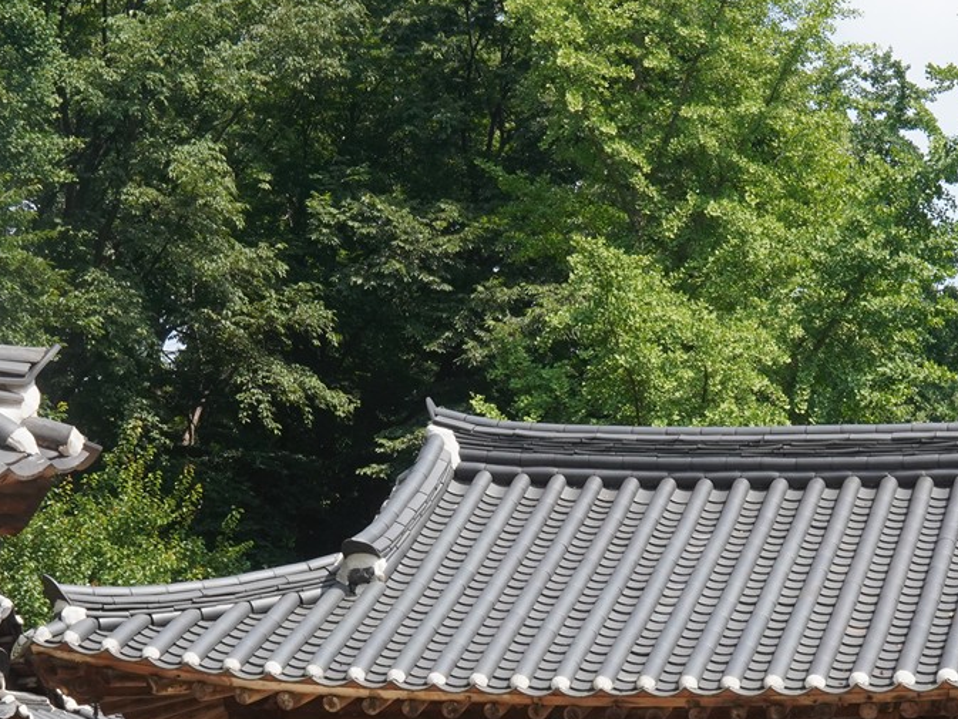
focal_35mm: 100
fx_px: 2768
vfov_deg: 14.5
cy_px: 773
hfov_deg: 19.5
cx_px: 672
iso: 800
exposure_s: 1/200
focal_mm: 35
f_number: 18
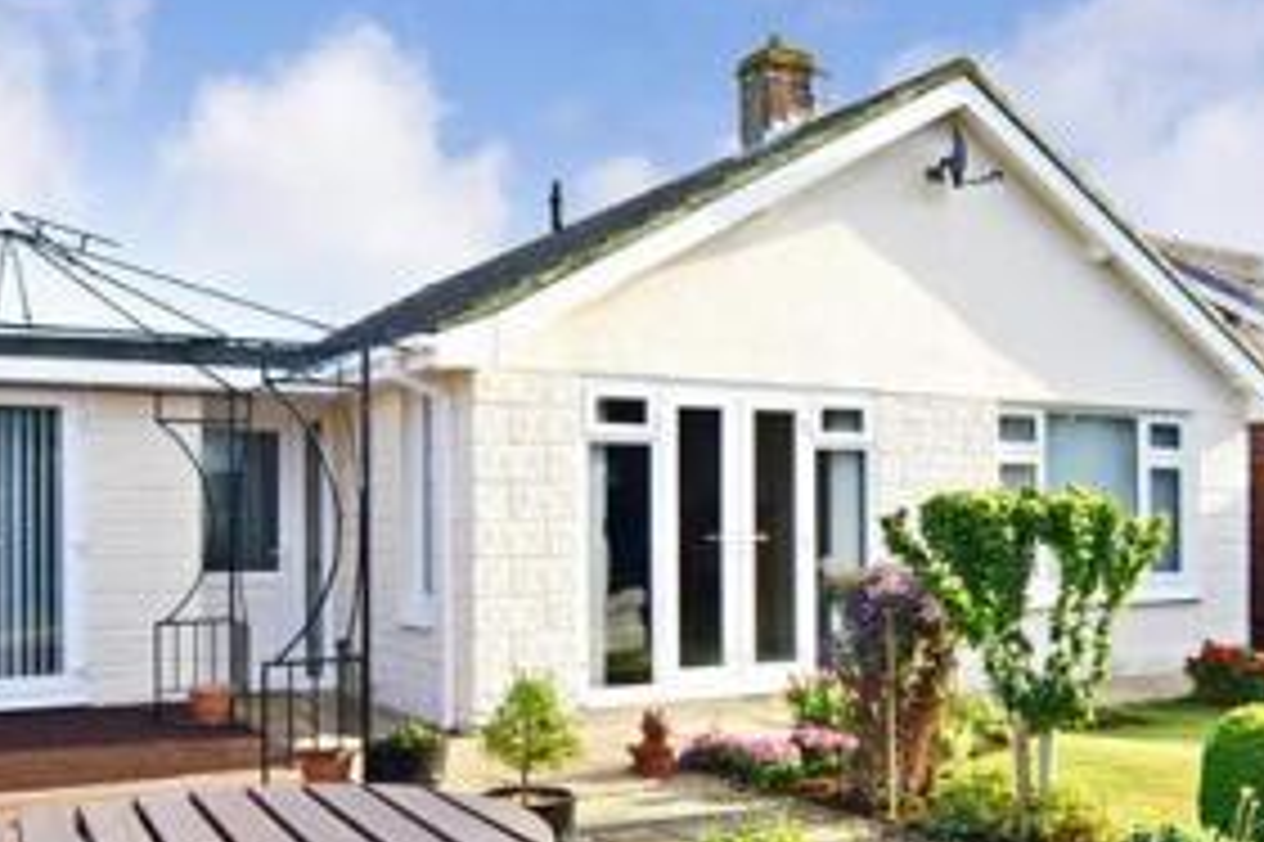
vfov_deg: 37.4
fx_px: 1228
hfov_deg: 53.9
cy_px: 565
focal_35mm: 35
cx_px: 787
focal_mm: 10
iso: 200
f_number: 10
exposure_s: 1/200
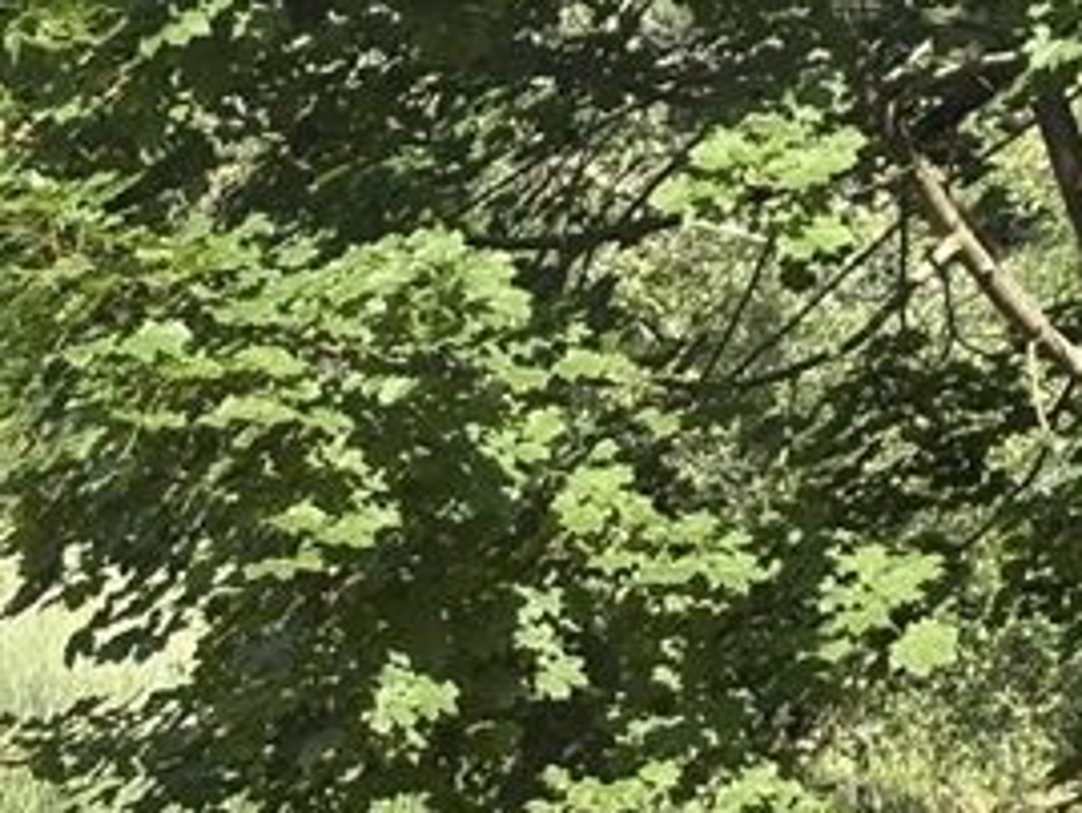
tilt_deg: +5.0
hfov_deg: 10.0
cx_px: 511
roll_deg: -0.5
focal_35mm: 198
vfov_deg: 7.5
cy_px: 427
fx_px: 6192
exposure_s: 1/1196
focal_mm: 5.96
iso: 50
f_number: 1.6
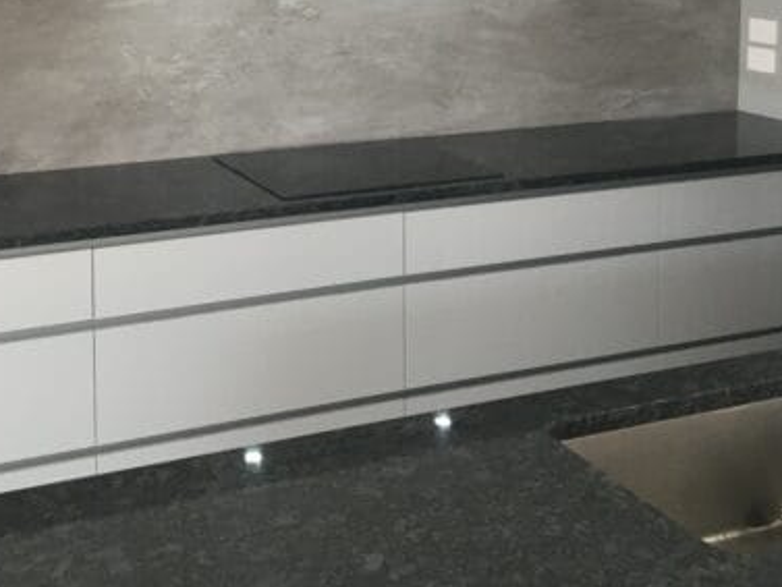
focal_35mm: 59
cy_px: 23
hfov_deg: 32.7
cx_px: 369
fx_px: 1333
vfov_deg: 23.9
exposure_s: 1/33
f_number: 2.2
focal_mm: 4.15
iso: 50
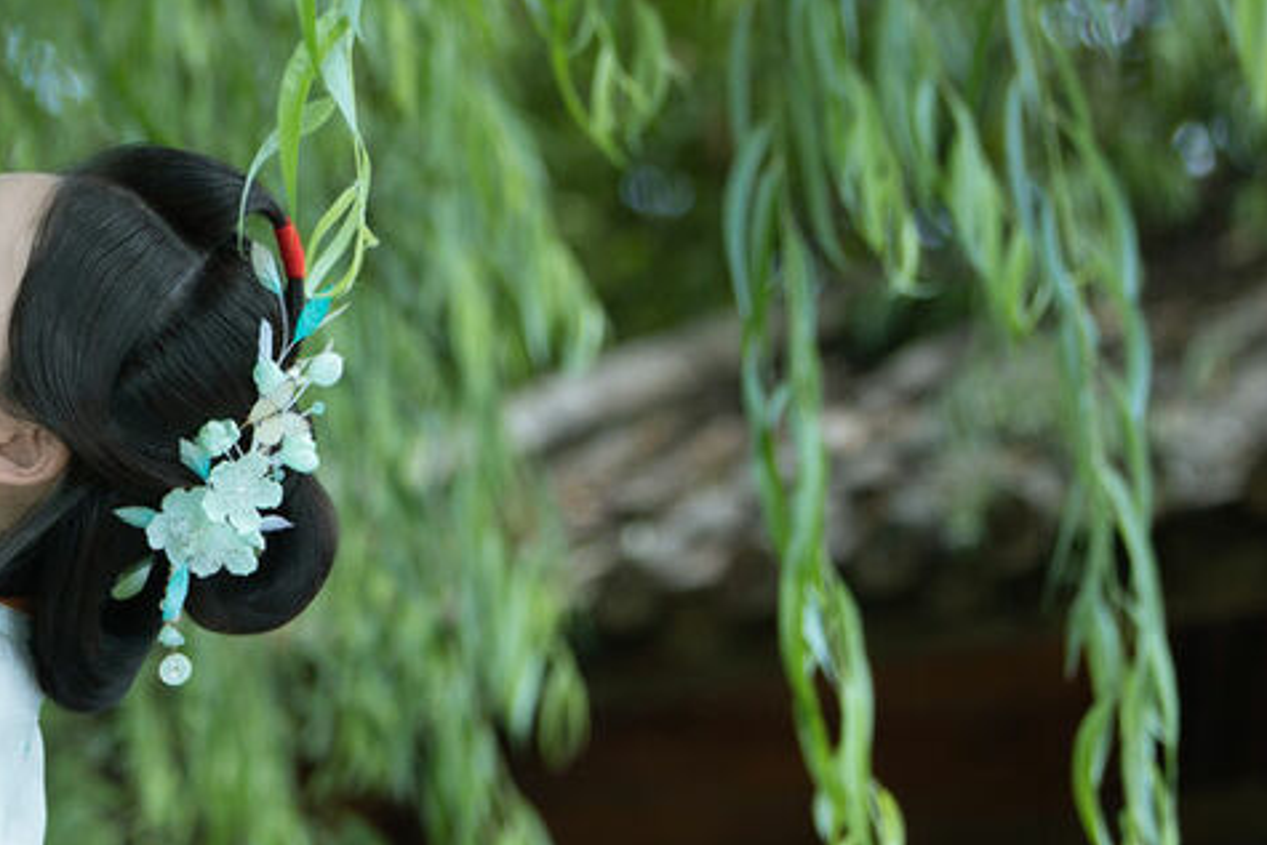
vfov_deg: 5.7
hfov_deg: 8.4
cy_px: 480
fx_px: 8554
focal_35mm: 243
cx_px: 197
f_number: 2.8
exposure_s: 1/400
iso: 100
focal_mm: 110
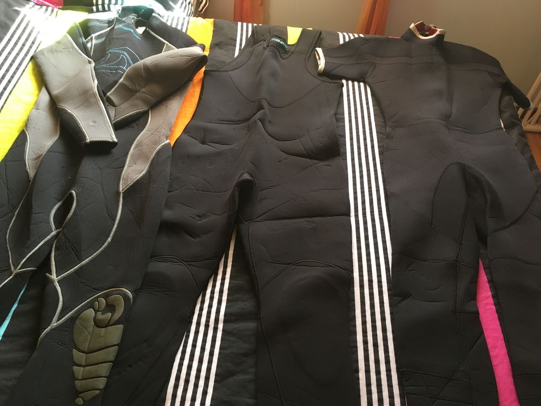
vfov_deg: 48.2
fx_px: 453
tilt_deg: -51.3
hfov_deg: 61.7
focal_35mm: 29
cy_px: 203
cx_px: 270
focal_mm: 4.15
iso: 125
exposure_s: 1/33
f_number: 2.2
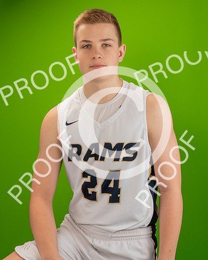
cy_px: 115
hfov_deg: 22.5
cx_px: 112
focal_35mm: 68
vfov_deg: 27.9
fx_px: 523
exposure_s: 1/60
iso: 800
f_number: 20
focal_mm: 42
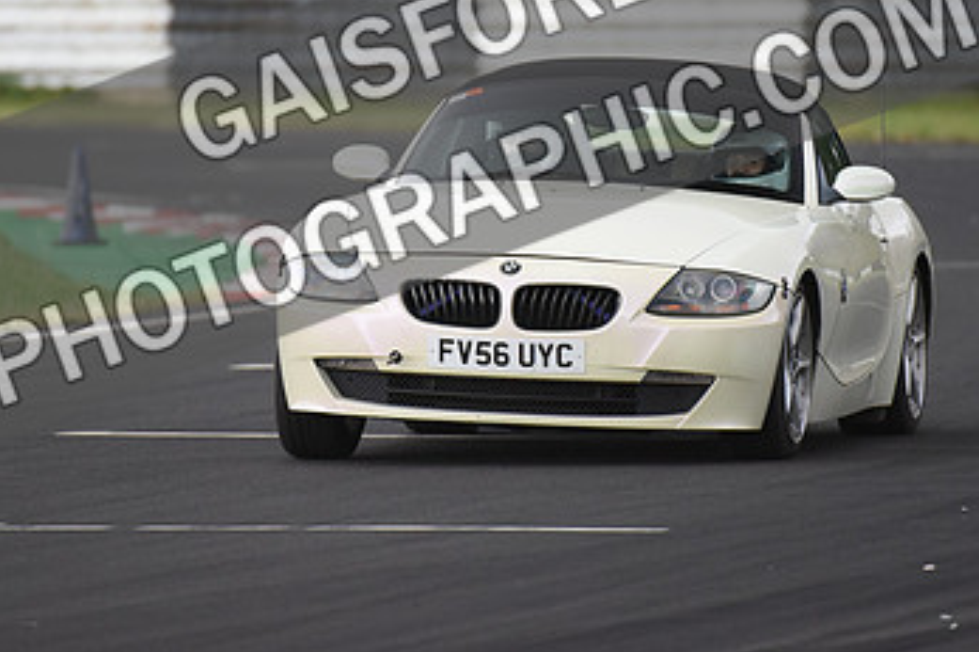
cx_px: 449
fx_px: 18184
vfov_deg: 2.1
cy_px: 114
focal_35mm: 669
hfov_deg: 3.1
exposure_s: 1/1000
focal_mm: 400
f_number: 4
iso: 2000
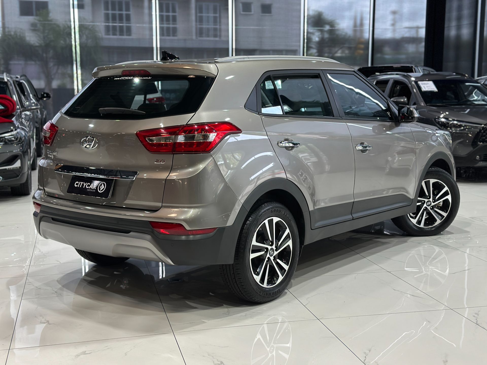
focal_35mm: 48
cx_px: 244
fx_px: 675
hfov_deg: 39.7
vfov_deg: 30.3
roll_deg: +0.1
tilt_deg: -8.7
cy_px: 182
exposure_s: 1/120
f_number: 1.78
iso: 200
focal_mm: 6.86
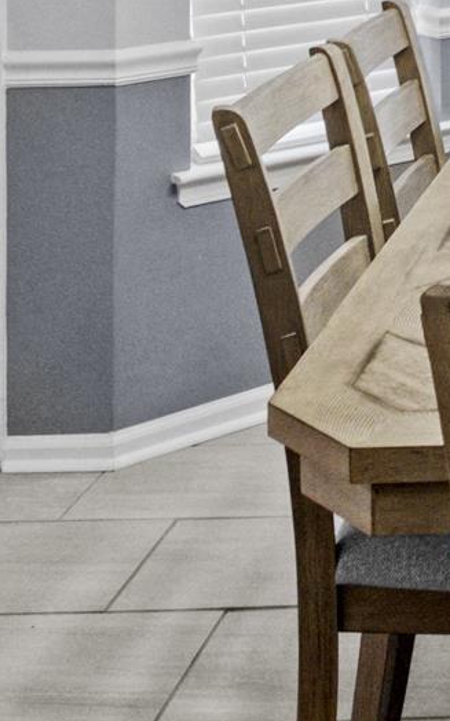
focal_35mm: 73
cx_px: 838
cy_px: -275
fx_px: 1434
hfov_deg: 15.2
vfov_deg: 23.9
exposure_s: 1/8
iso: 1600
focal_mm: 10
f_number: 6.4
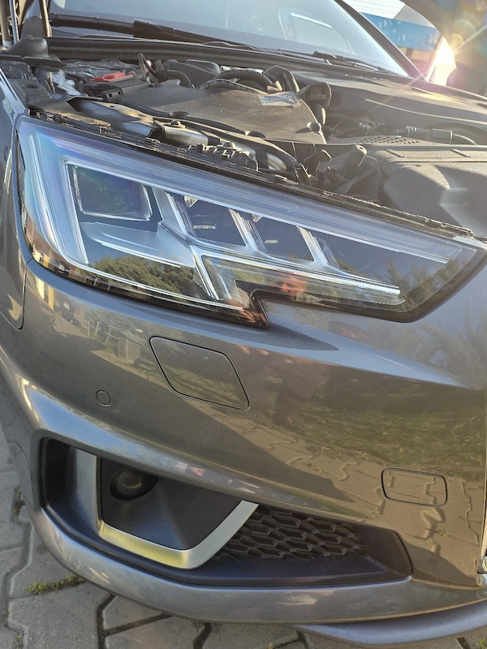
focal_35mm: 23
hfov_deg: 58.9
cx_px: 244
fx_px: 431
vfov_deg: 73.9
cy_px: 324
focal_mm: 6.3
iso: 32
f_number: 1.7
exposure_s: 1/370
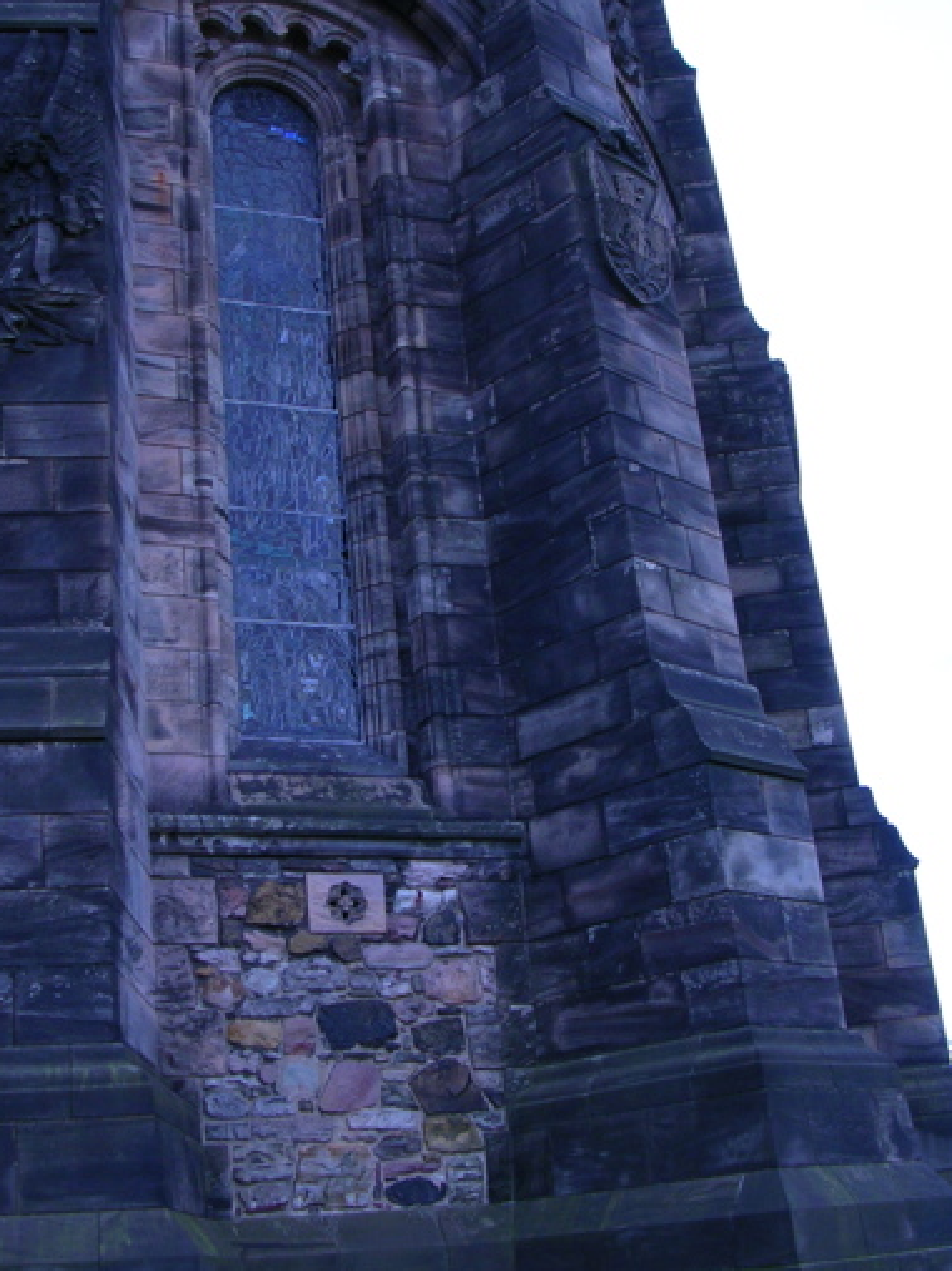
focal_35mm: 48
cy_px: 632
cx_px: 383
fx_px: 1761
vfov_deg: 39.7
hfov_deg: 30.2
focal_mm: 5.8
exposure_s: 1/206
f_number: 2.8
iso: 50
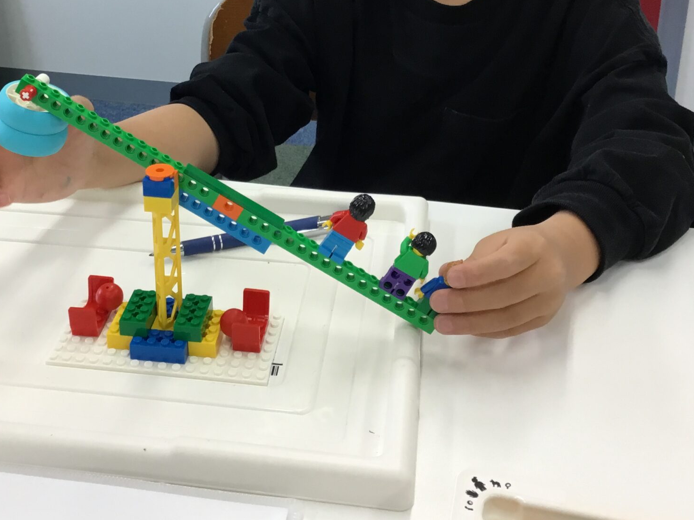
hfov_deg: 35.3
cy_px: 109
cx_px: 259
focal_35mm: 54
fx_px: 1082
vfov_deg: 26.6
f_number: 2.4
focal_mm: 3.3
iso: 25
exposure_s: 1/30
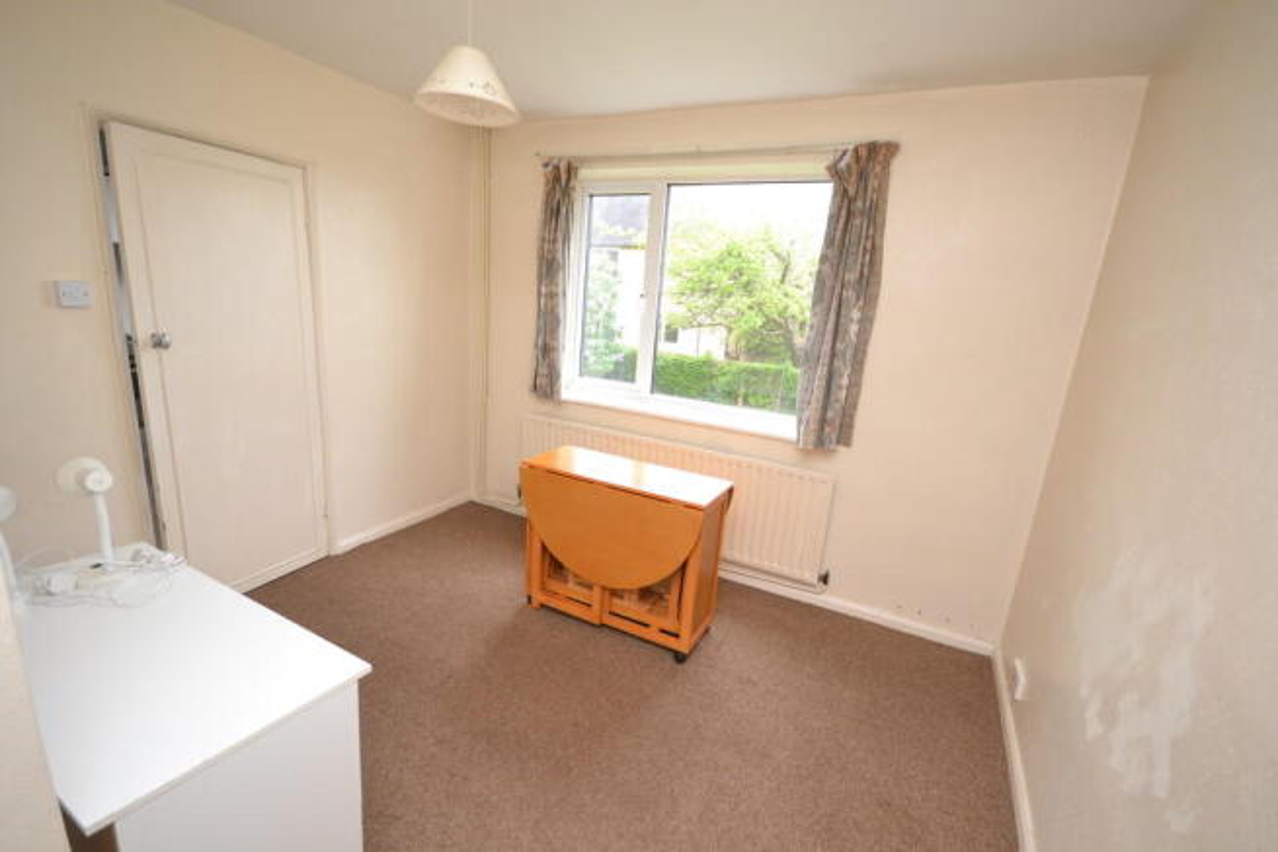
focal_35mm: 15
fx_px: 533
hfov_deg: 100.4
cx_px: 639
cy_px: 426
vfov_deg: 77.4
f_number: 4.5
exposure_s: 1/80
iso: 400
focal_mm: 10
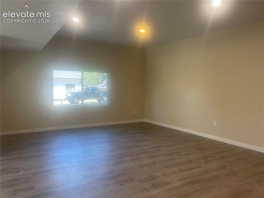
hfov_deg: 69.4
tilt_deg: -3.4
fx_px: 191
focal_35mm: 25
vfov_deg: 54.8
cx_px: 132
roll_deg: +0.1
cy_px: 99
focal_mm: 5.1
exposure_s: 1/120
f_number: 1.6
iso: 80
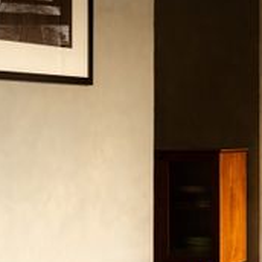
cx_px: 187
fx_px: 908
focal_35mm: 106
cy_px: 123
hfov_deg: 16.4
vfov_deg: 16.4
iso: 160
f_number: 9
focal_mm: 50
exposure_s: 1/3
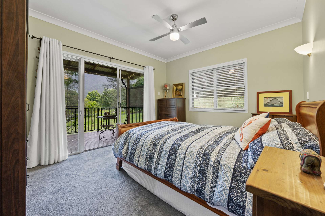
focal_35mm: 14
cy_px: 108
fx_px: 126
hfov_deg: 104.3
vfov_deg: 81.1
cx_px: 162
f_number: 11
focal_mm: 14
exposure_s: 1/2.5
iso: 320
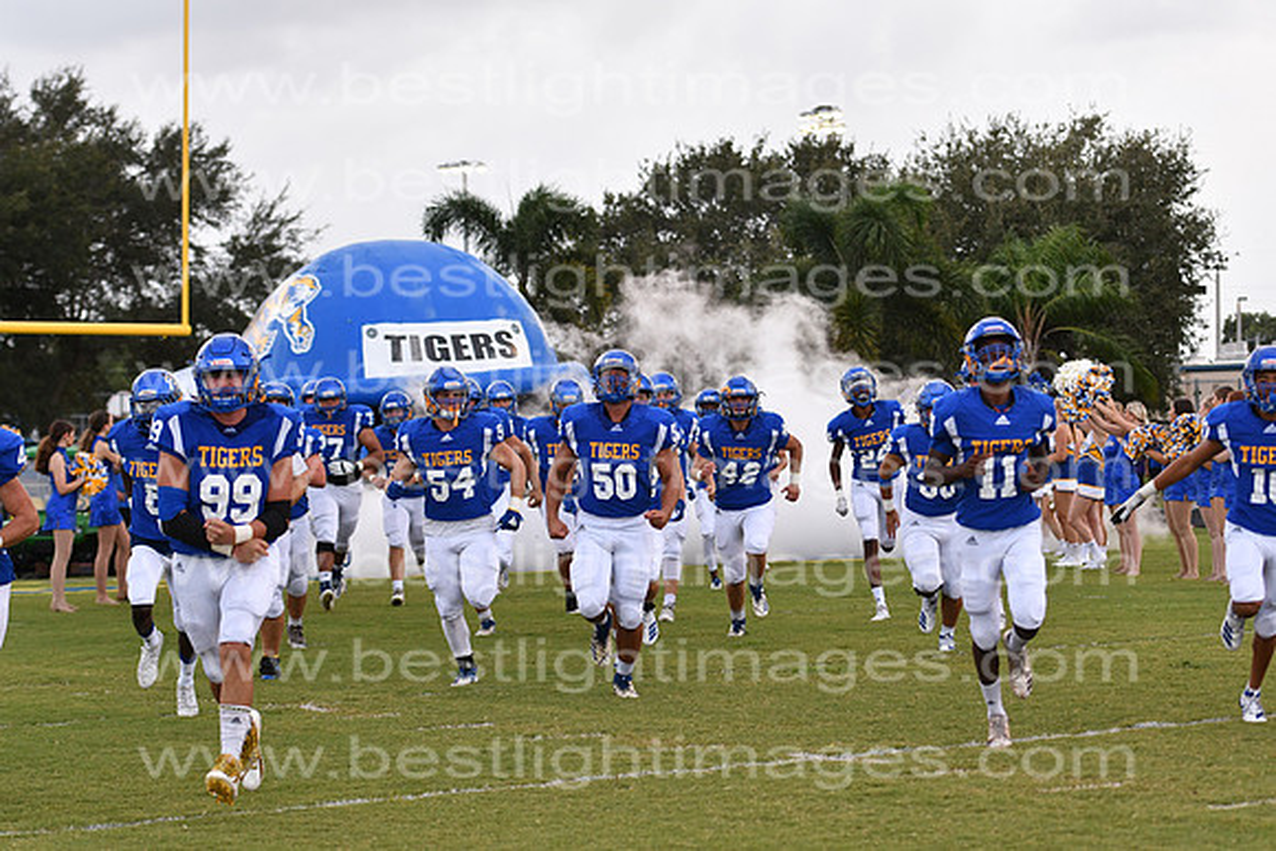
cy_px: 426
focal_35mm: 105
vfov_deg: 13.0
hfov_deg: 19.5
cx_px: 638
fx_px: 3722
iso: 800
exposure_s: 1/1250
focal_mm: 70
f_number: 3.2
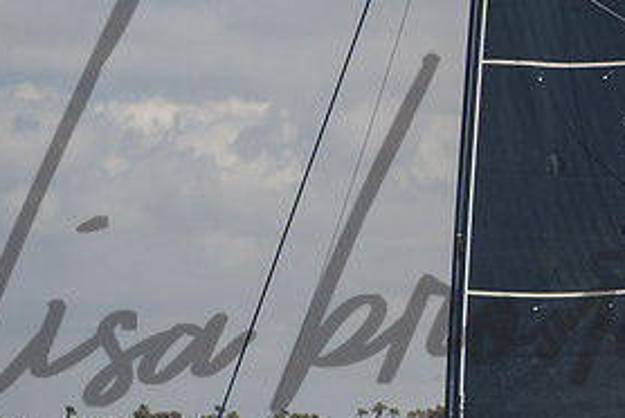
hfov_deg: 3.7
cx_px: 730
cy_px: 161
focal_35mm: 560
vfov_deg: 2.5
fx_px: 9732
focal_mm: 185
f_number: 6.3
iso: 100
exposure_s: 1/250
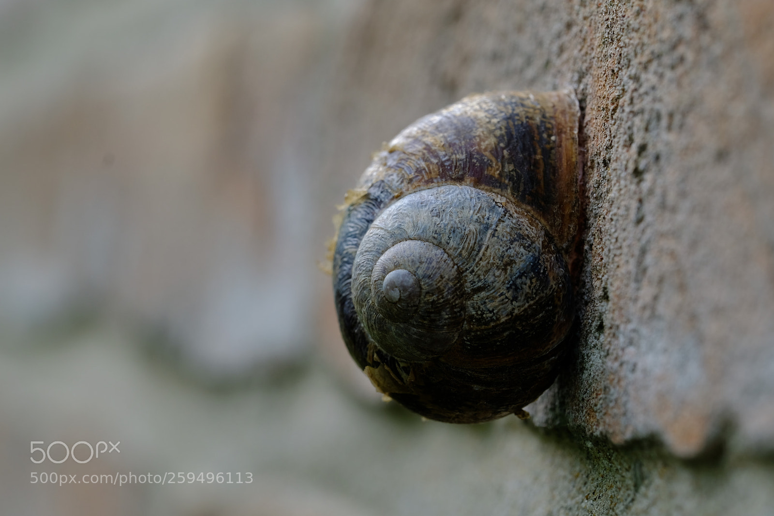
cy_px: 258
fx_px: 2579
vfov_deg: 11.4
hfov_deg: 17.1
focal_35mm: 120
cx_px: 387
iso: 250
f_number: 11
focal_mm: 80
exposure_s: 1/60
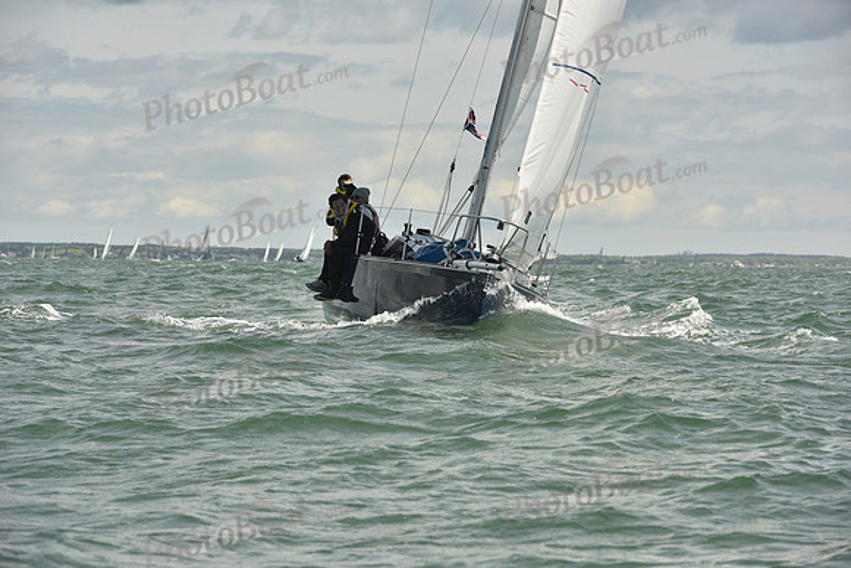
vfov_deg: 6.9
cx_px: 426
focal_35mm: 200
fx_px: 4729
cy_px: 284
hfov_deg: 10.3
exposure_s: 1/800
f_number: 11
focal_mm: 200
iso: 320
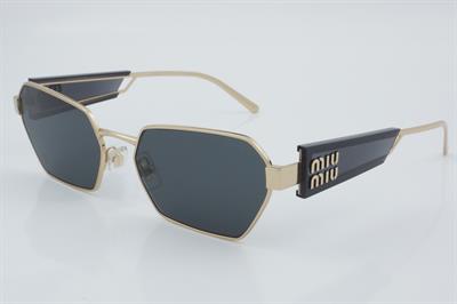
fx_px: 951
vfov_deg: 18.2
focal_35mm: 75
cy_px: 152
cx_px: 228
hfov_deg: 27.0
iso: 100
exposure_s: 1/4
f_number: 32
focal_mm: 50
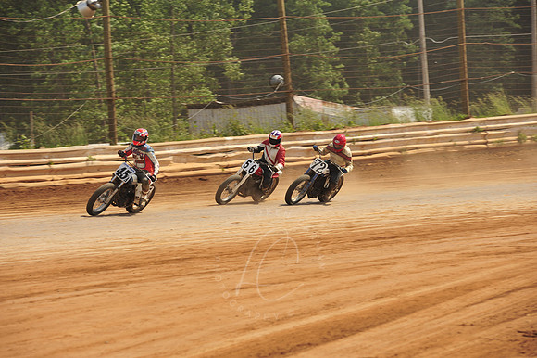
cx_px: 268
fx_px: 2982
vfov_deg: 6.9
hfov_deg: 10.3
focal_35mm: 200
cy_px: 179
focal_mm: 200
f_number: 9
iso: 200
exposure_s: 1/400
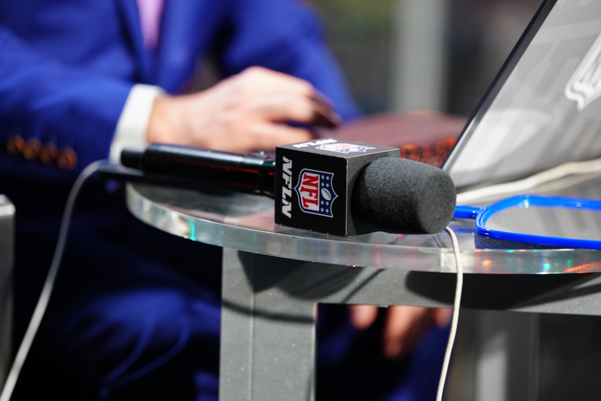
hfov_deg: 13.7
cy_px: 200
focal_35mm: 150
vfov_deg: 9.1
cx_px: 300
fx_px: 2504
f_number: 2
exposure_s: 1/250
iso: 800
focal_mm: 150
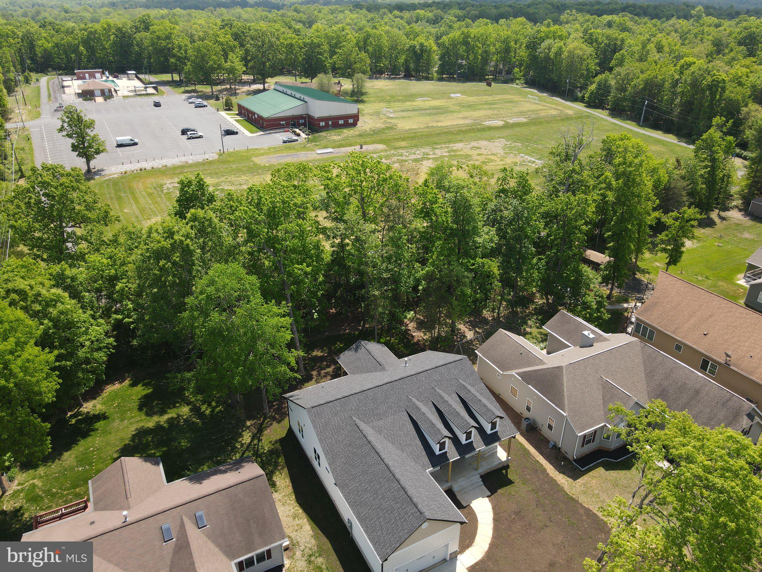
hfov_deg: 71.6
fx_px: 528
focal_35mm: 24
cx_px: 381
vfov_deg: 56.8
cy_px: 286
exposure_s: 1/320
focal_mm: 4.5
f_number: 2.8
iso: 100
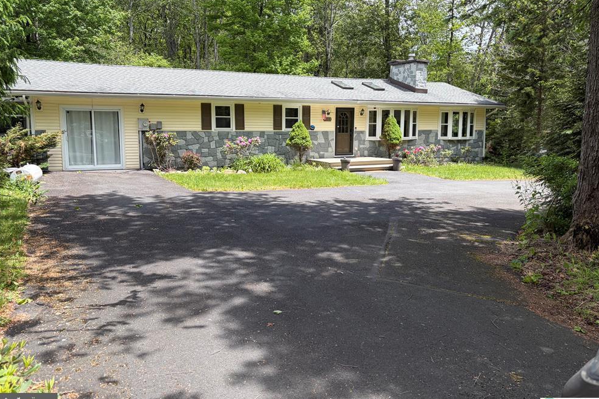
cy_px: 185
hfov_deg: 65.5
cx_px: 292
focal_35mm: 28
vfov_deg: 46.4
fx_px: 466
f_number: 1.6
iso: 50
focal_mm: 5.96
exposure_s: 1/1048
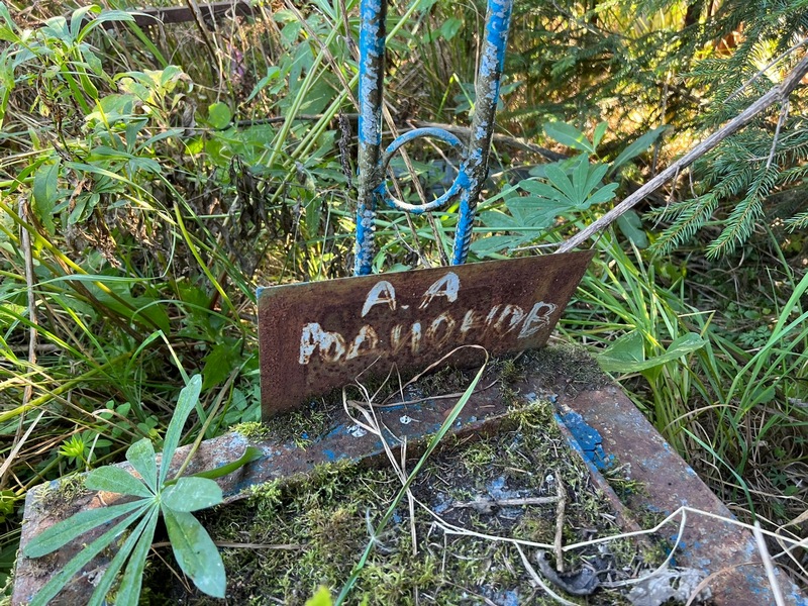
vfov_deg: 53.1
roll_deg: +3.9
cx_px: 404
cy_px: 303
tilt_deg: -36.9
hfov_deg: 67.3
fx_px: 607
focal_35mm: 26
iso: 125
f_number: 1.5
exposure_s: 1/121
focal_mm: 5.7
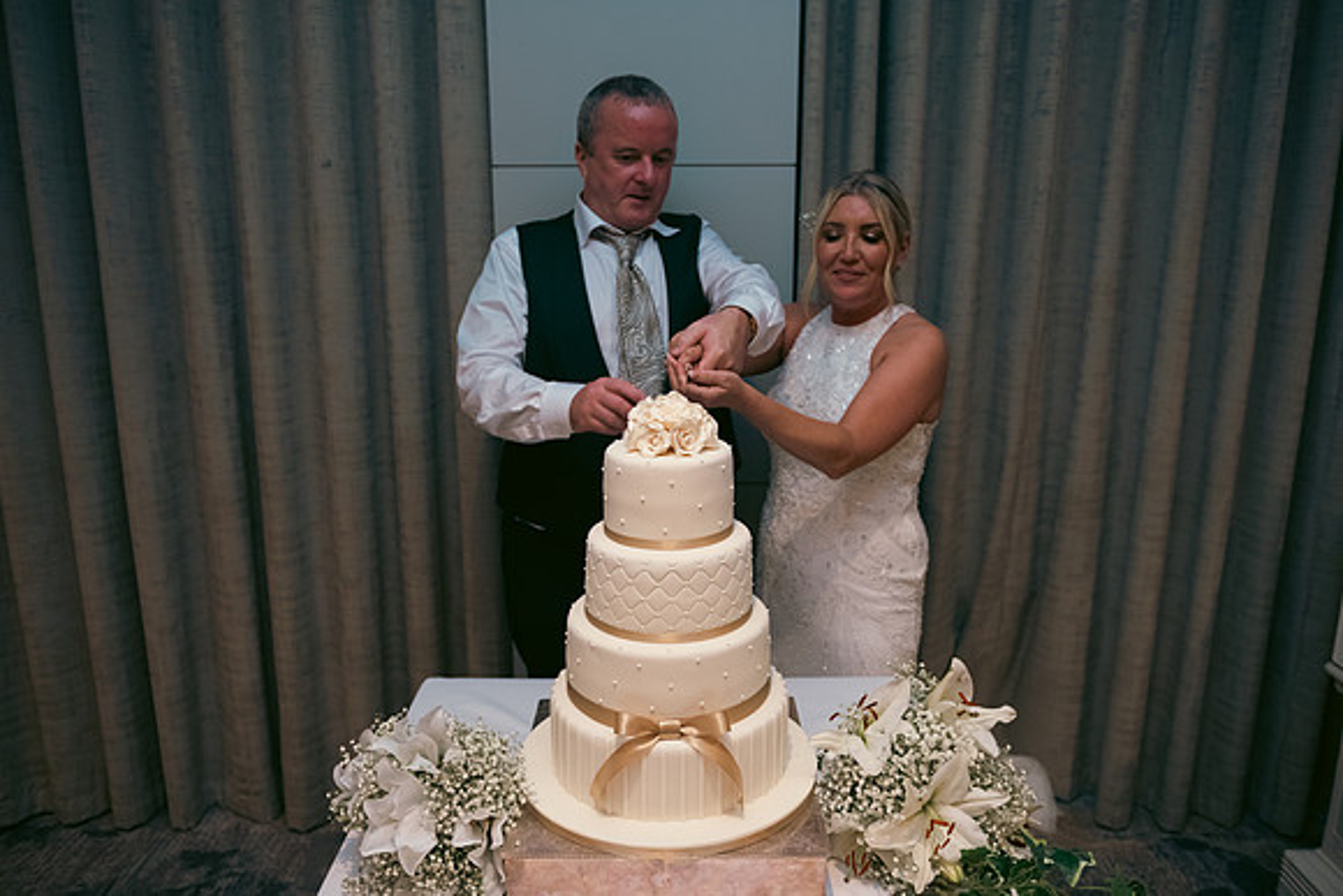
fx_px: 1045
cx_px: 672
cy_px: 448
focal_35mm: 28
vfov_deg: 46.4
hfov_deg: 65.5
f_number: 3.5
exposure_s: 1/160
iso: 800
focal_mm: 28
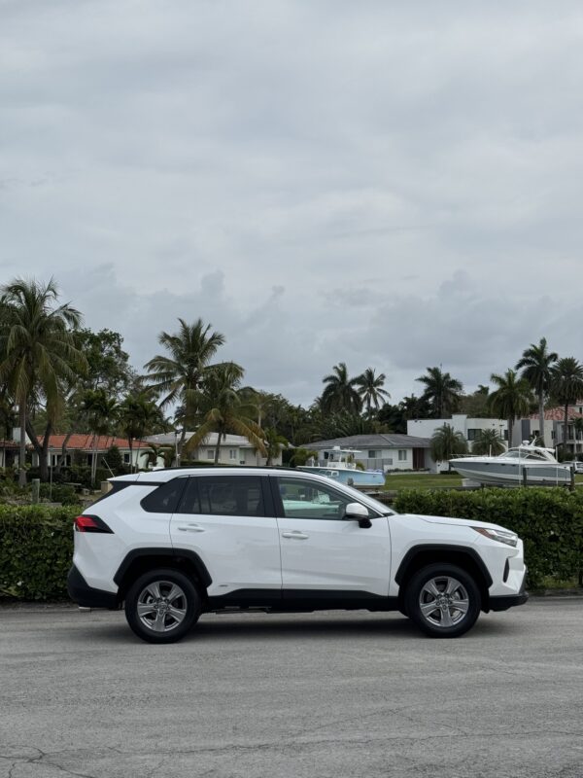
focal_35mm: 48
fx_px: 1078
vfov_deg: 39.7
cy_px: 389
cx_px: 292
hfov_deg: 30.3
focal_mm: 6.86
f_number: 1.78
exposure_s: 1/6410
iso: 64
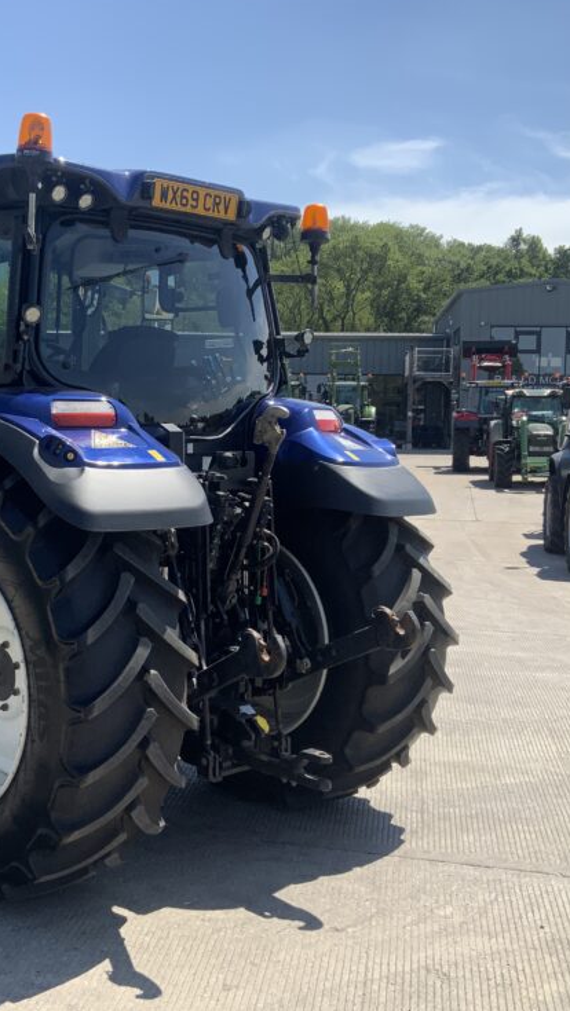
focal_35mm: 44
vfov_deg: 46.4
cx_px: 146
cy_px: 487
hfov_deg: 26.8
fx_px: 1181
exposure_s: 1/1490
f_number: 1.8
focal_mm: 3
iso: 16
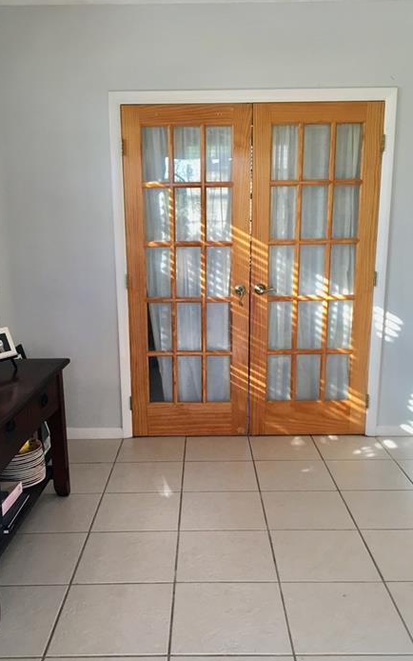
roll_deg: +0.9
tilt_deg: -13.2
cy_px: 363
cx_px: 200
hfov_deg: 37.3
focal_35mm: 34
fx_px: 612
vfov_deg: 56.6
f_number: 2.2
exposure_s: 1/30
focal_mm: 4.15
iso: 25
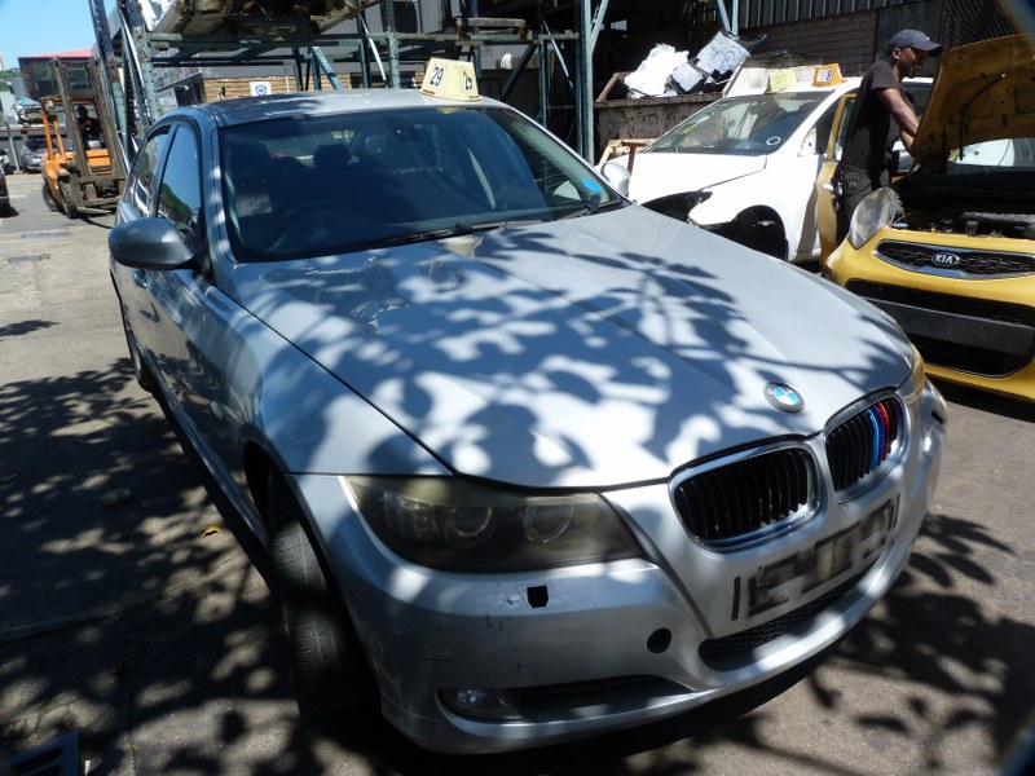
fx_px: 747
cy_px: 388
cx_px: 518
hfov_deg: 69.4
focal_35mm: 25
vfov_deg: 54.9
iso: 80
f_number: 5
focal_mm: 4.5
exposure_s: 1/250
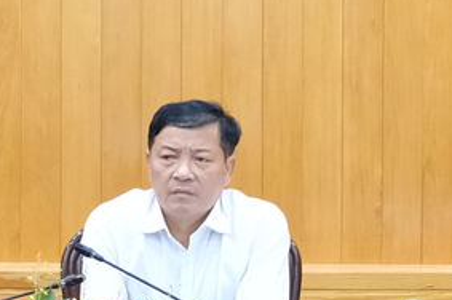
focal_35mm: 297
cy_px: 314
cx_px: 91
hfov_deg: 6.9
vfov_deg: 4.6
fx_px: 3725
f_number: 4
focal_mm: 27.5
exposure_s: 1/100
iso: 2000
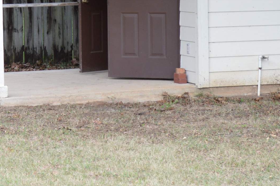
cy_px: 11
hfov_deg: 13.9
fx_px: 1150
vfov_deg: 9.2
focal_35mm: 148
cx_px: 133
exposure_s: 1/125
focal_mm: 34
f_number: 5.6
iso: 250
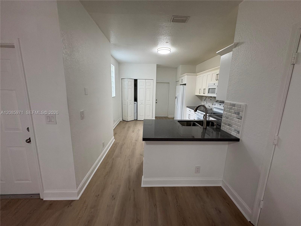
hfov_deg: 102.1
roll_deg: -0.9
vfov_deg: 85.7
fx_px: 122
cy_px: 113
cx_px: 150
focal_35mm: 14
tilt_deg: -9.7
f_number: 2.2
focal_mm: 2.22
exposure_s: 1/60
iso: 160
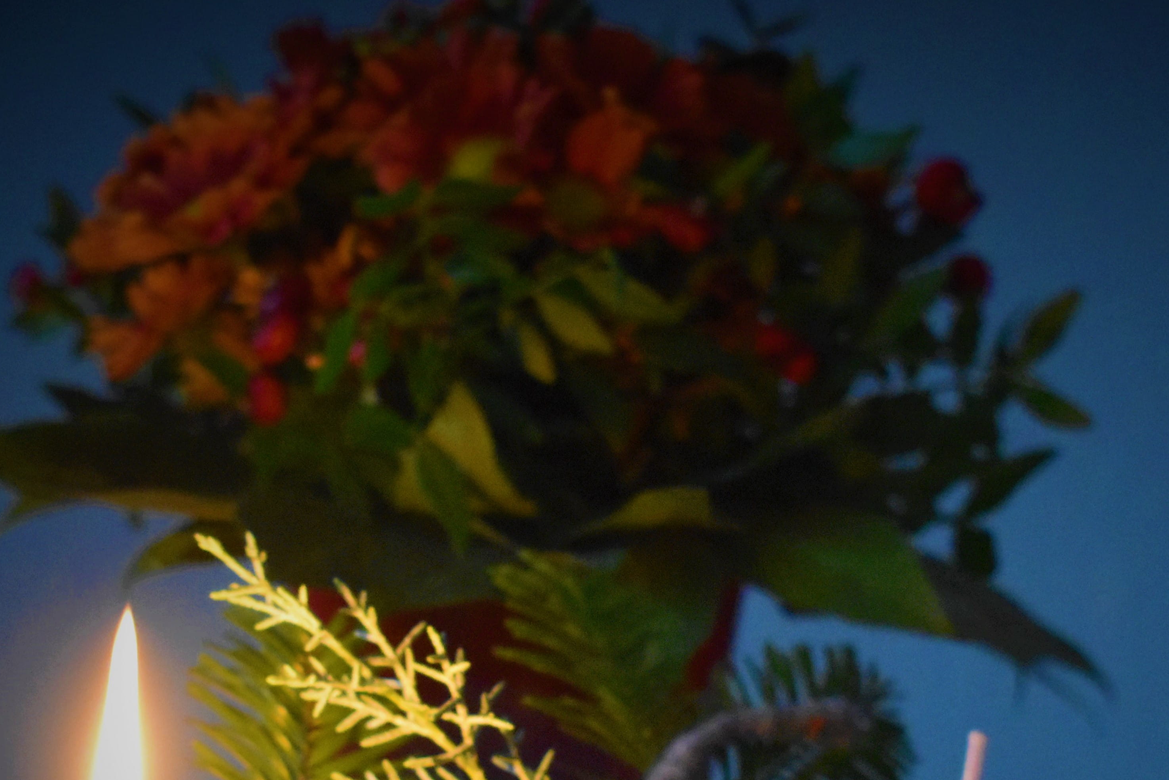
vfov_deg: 12.8
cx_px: 682
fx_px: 3442
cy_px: 671
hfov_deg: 19.3
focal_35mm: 106
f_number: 4.8
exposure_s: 1/60
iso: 7200
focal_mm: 38
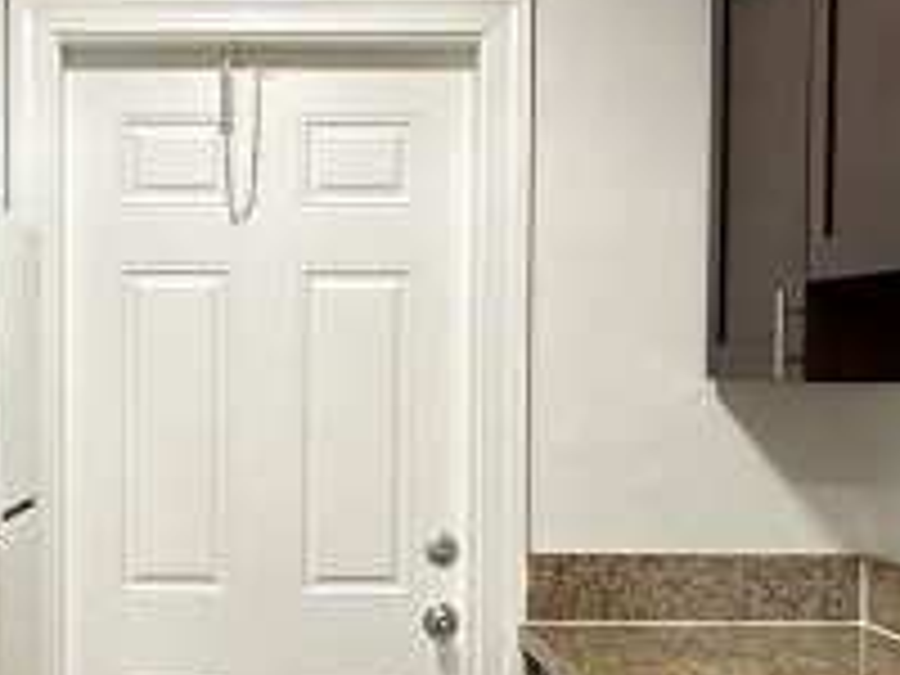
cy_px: 423
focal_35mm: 56
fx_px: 1456
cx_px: 230
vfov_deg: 26.0
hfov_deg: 33.7
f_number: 2.2
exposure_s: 1/120
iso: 250
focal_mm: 2.22
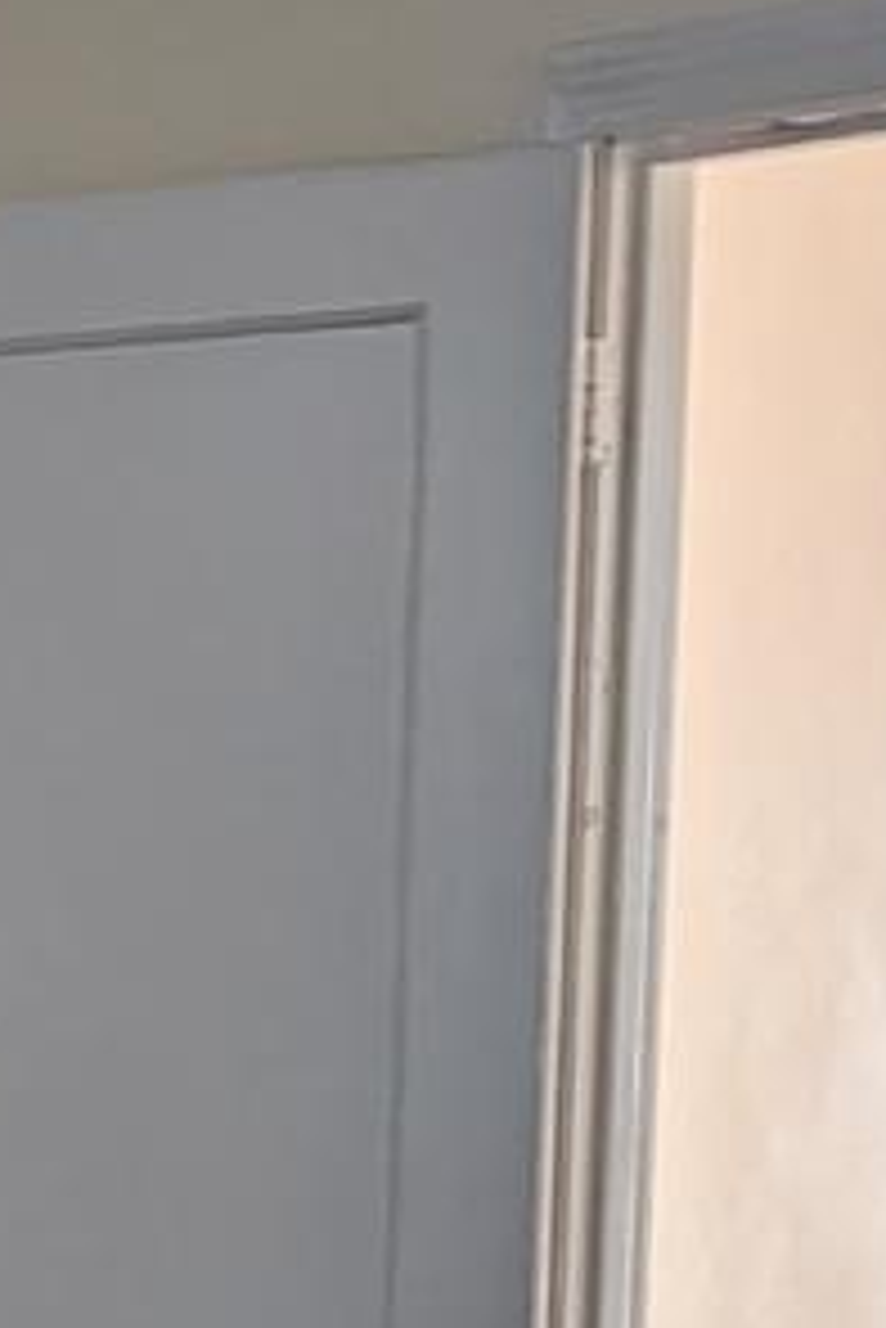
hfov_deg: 9.4
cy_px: 1918
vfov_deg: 14.8
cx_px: -1277
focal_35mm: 130
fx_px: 4793
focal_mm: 6.9
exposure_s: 1/33.1
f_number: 1.68
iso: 439
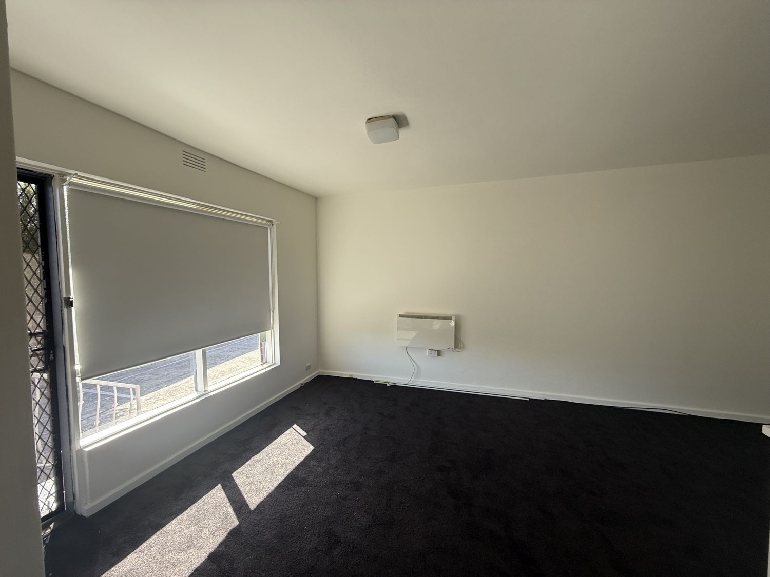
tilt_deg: -2.2
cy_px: 288
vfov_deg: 85.7
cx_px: 385
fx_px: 311
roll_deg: +0.1
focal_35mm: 14
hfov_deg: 102.1
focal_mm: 2.22
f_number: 2.2
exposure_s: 1/126
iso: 64
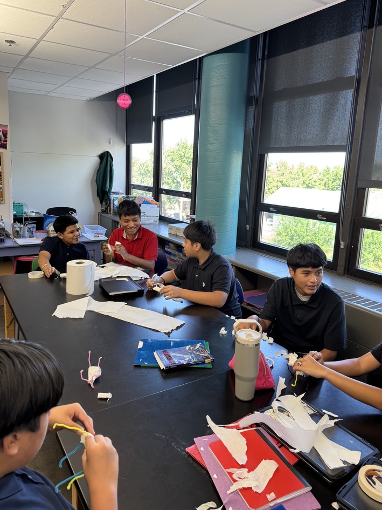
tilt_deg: -10.5
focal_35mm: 26
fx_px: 382
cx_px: 196
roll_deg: -2.4
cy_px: 243
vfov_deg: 67.3
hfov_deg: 53.1
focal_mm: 6.76
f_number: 1.78
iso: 100
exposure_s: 1/60
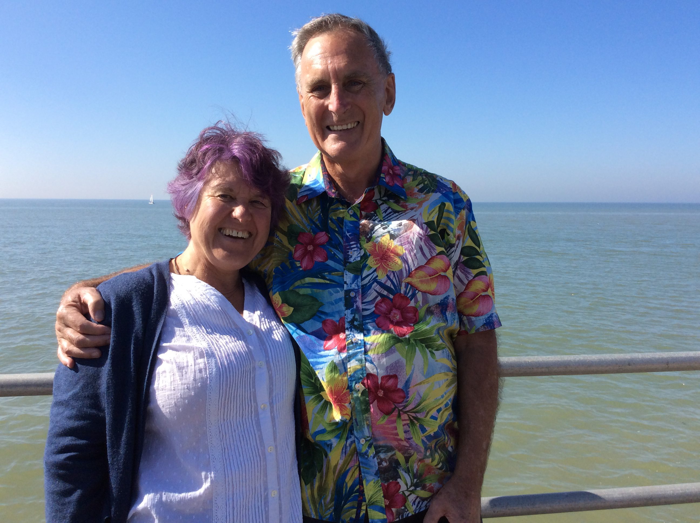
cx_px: 350
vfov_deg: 44.1
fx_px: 646
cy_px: 262
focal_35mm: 32
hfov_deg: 56.9
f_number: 2.4
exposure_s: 1/1217
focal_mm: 3.3
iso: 32
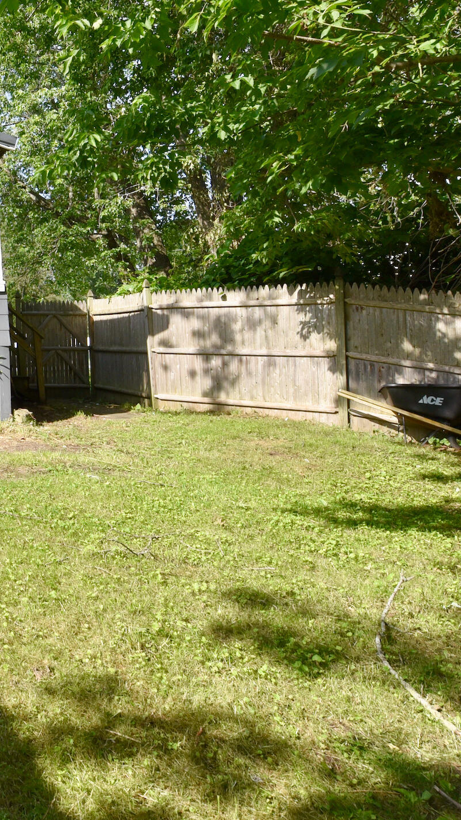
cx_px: -174
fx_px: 674
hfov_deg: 28.8
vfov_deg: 60.9
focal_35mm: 31
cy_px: 264
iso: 800
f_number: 13
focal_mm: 14
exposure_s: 1/640
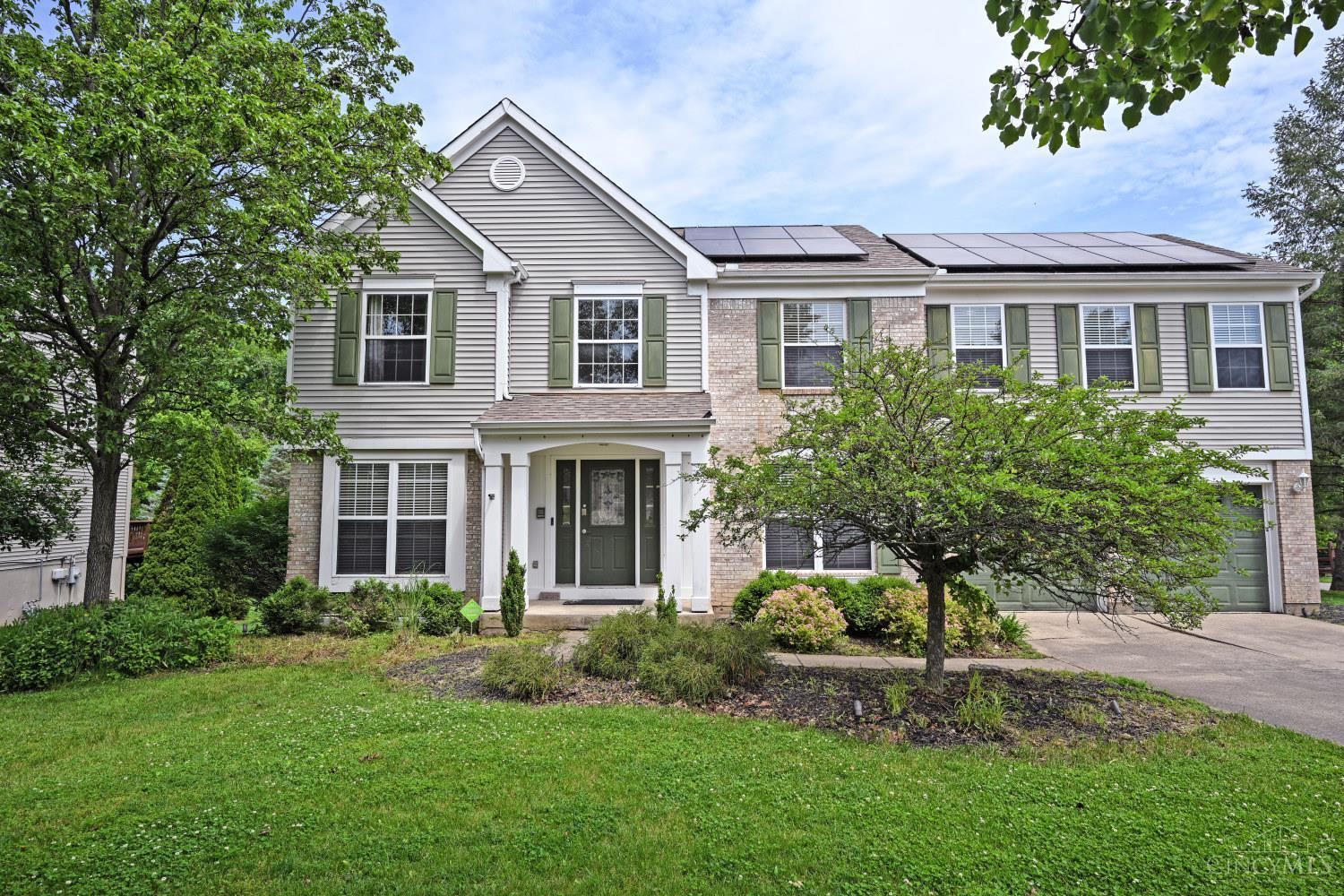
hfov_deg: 90.0
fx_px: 672
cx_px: 672
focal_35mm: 18
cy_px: 448
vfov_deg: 67.4
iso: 100
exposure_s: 1/320
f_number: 6.3
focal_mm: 18
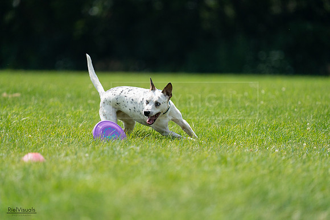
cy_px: 110
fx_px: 4584
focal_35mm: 500
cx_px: 165
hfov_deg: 4.1
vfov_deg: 2.8
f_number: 6.3
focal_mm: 500
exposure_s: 1/4000
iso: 1000
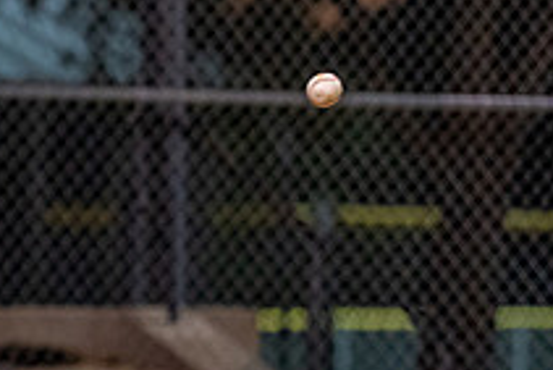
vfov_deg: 2.4
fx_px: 8685
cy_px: 254
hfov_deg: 3.6
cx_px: -387
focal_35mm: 565
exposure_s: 1/1000
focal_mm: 135
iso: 2500
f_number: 1.8
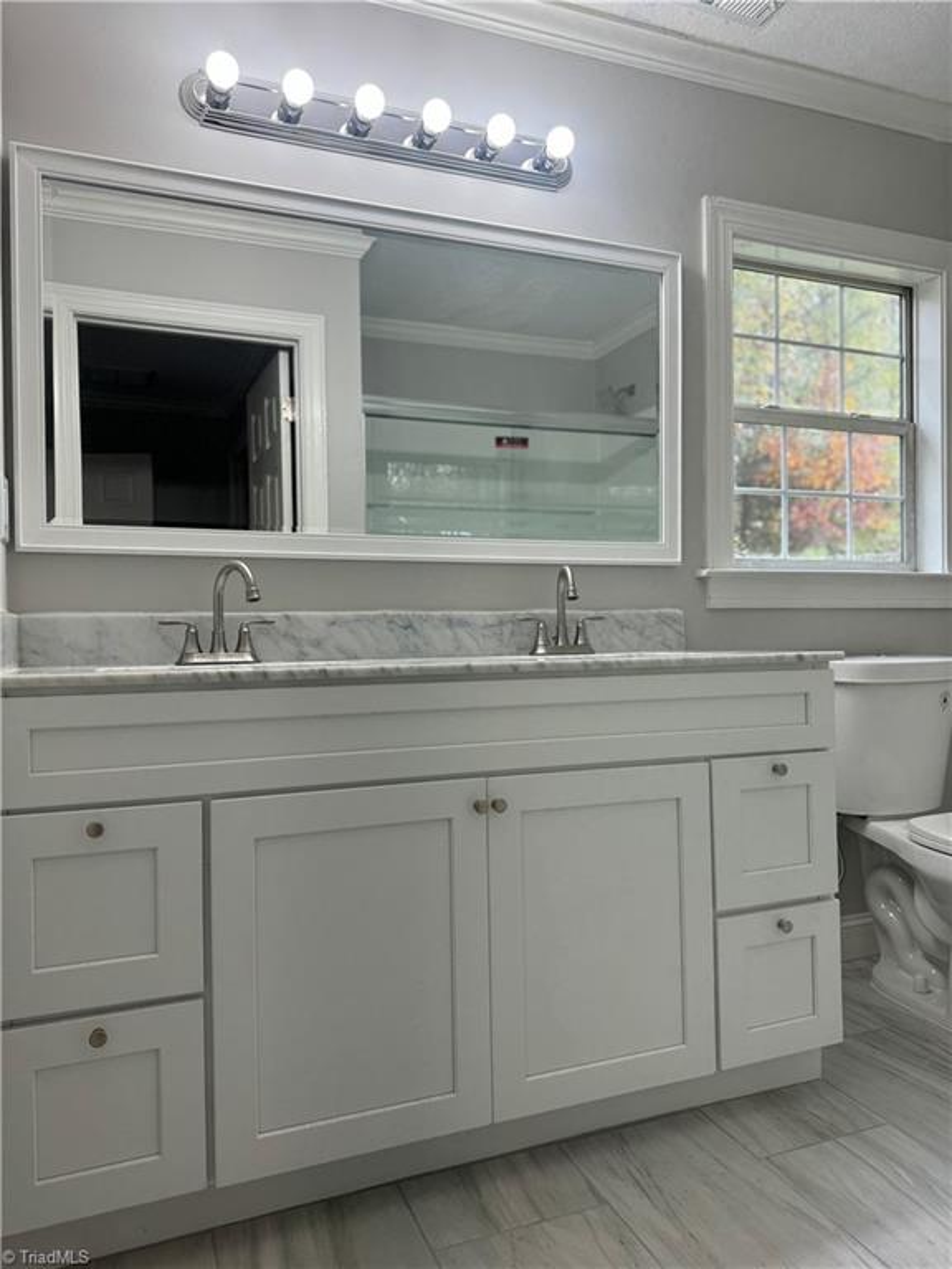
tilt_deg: -0.8
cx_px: 476
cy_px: 634
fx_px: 880
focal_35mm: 24
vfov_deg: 71.6
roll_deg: +1.1
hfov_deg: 56.8
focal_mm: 6.76
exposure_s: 1/122
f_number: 1.78
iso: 64
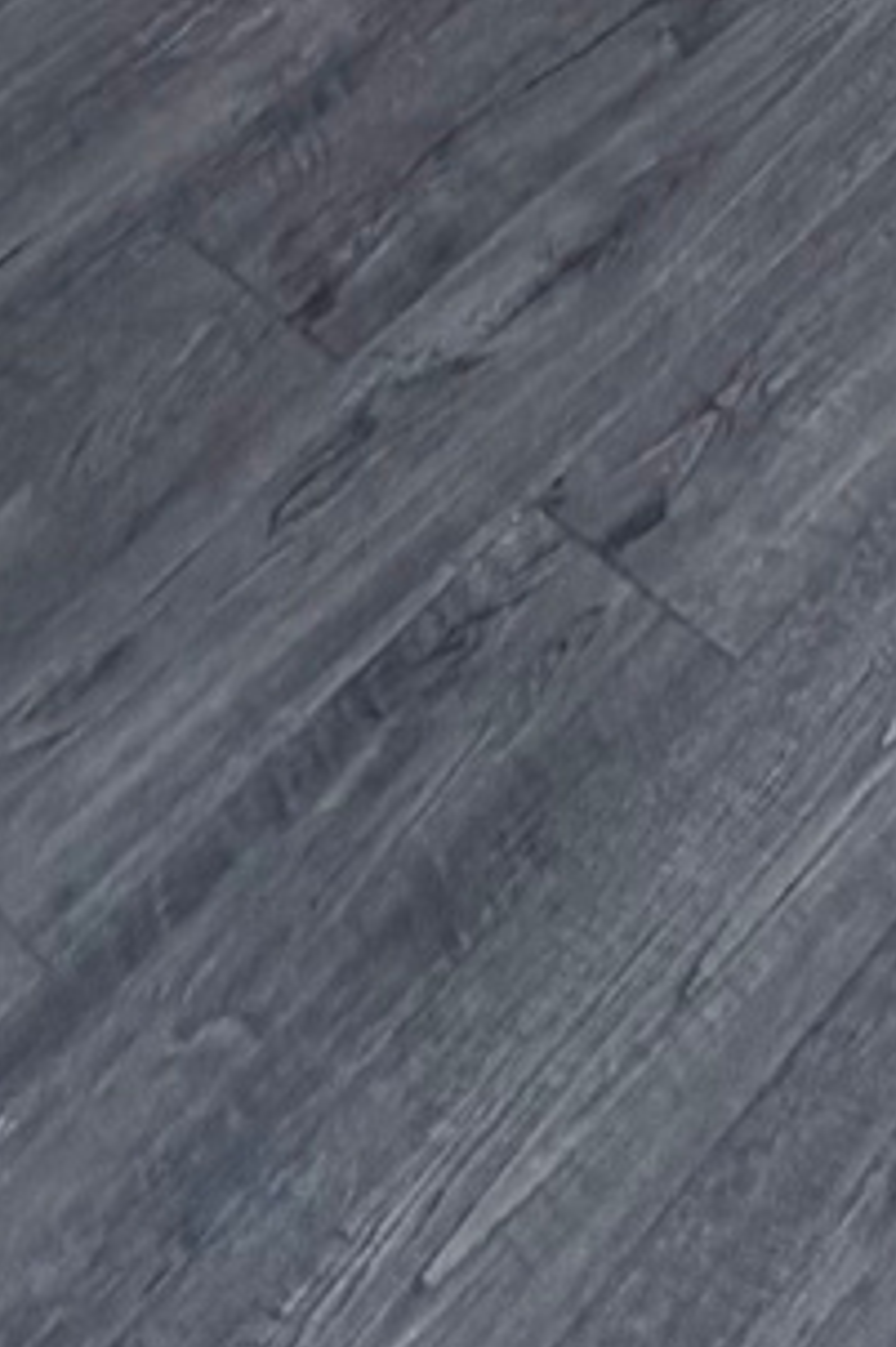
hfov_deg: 13.7
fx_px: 2766
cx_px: 2100
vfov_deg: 15.2
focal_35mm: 74
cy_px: -1873
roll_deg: -1.7
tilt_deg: -13.8
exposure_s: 1/121
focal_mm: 2.22
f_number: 2.2
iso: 125
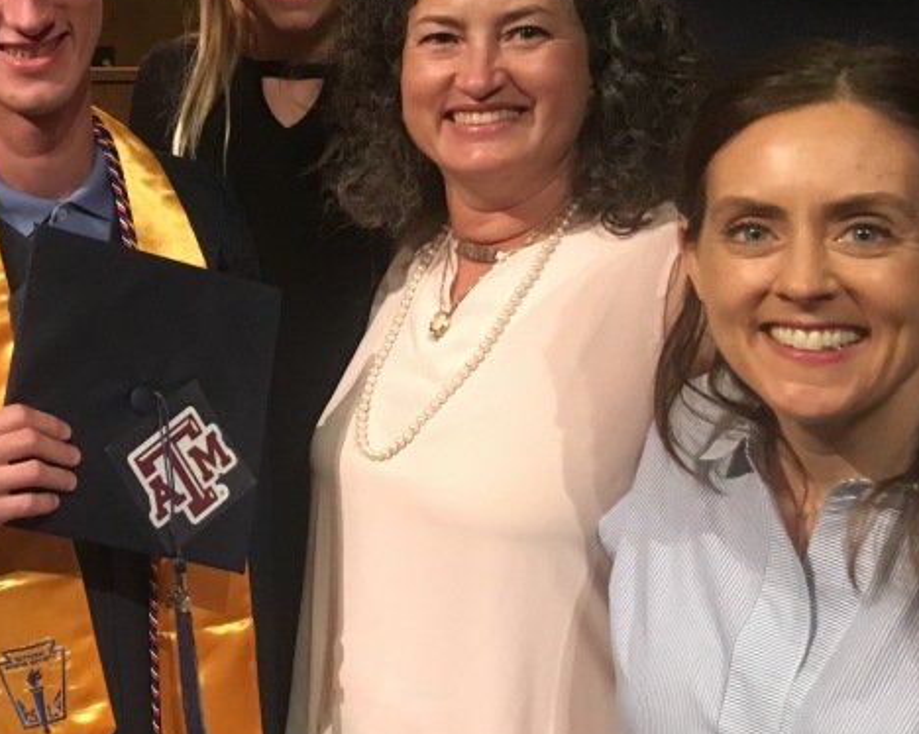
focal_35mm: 62
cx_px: -55
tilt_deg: -8.4
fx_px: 1686
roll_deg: +1.3
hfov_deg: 28.2
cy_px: 253
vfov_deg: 24.5
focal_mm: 4.15
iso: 200
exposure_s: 1/30
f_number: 2.2
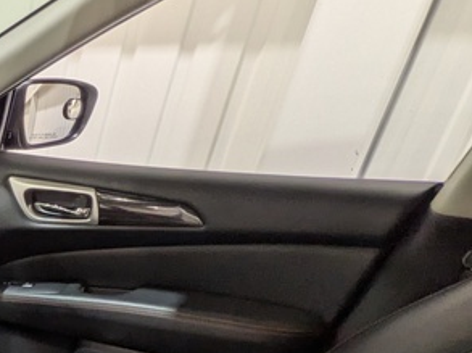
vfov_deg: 26.7
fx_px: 667
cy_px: 409
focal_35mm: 49
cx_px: -300
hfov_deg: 25.0
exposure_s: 1/30
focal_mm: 1.83
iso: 51
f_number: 2.2
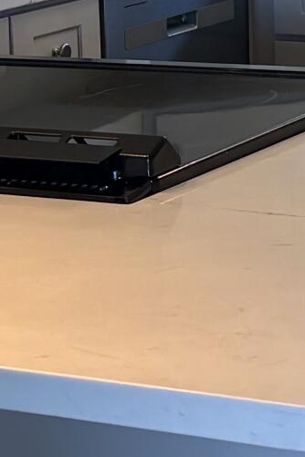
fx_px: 2059
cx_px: 186
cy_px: -14
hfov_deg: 8.5
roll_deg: +1.9
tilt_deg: -6.9
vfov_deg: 12.5
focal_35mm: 162
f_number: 1.6
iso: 80
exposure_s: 1/130
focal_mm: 5.96
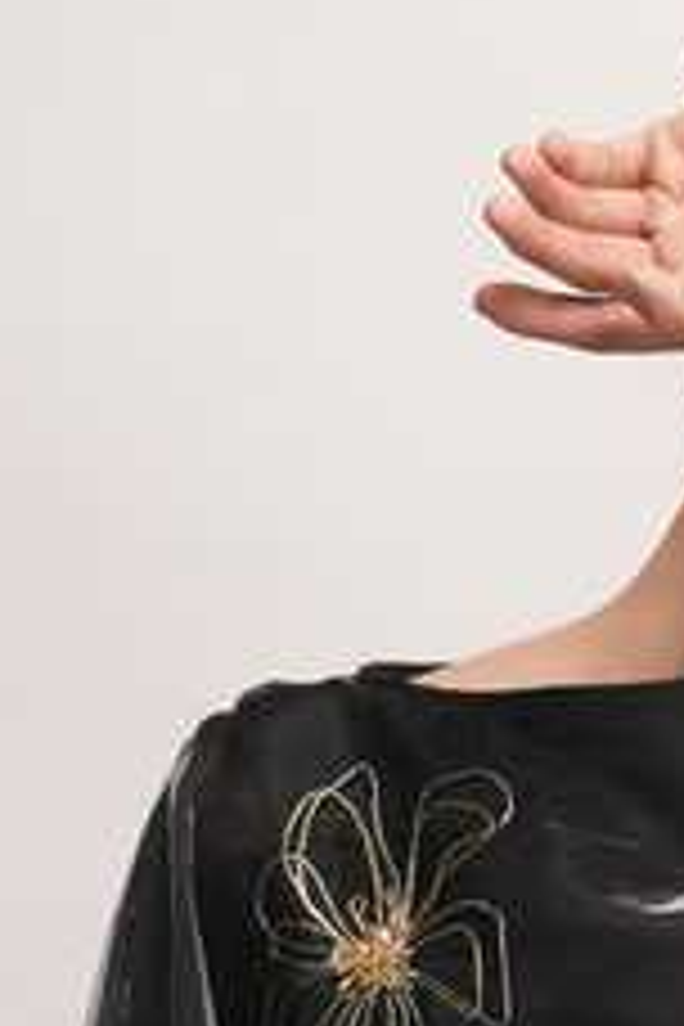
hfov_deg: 13.3
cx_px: 742
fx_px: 2880
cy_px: 1037
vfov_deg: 19.6
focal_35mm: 101
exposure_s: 1/160
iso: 1000
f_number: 4.5
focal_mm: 43.9
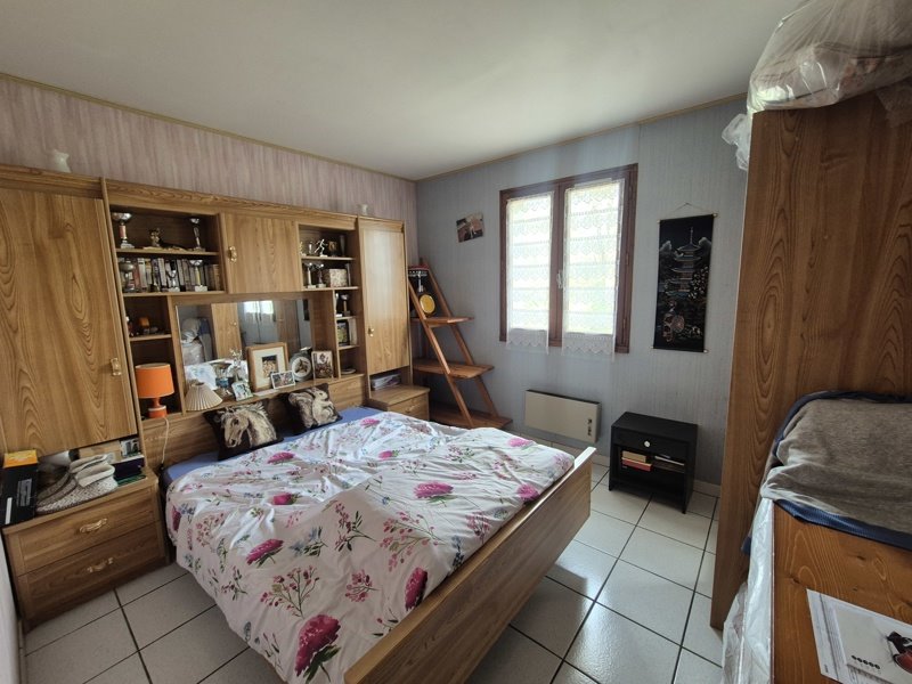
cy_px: 342
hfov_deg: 106.2
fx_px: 343
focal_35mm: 13
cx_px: 456
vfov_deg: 89.9
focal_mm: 2.2
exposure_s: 1/50
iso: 250
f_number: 2.2
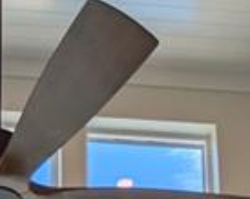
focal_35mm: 103
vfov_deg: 11.6
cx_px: 61
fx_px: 760
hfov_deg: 18.5
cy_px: 508
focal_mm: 2.02
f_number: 1.7
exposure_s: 1/1042
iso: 50
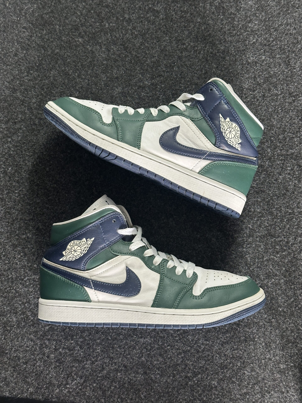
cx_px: 151
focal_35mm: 48
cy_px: 202
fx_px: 558
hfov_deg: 30.3
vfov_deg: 39.7
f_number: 1.78
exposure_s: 1/50
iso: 250
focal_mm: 6.86
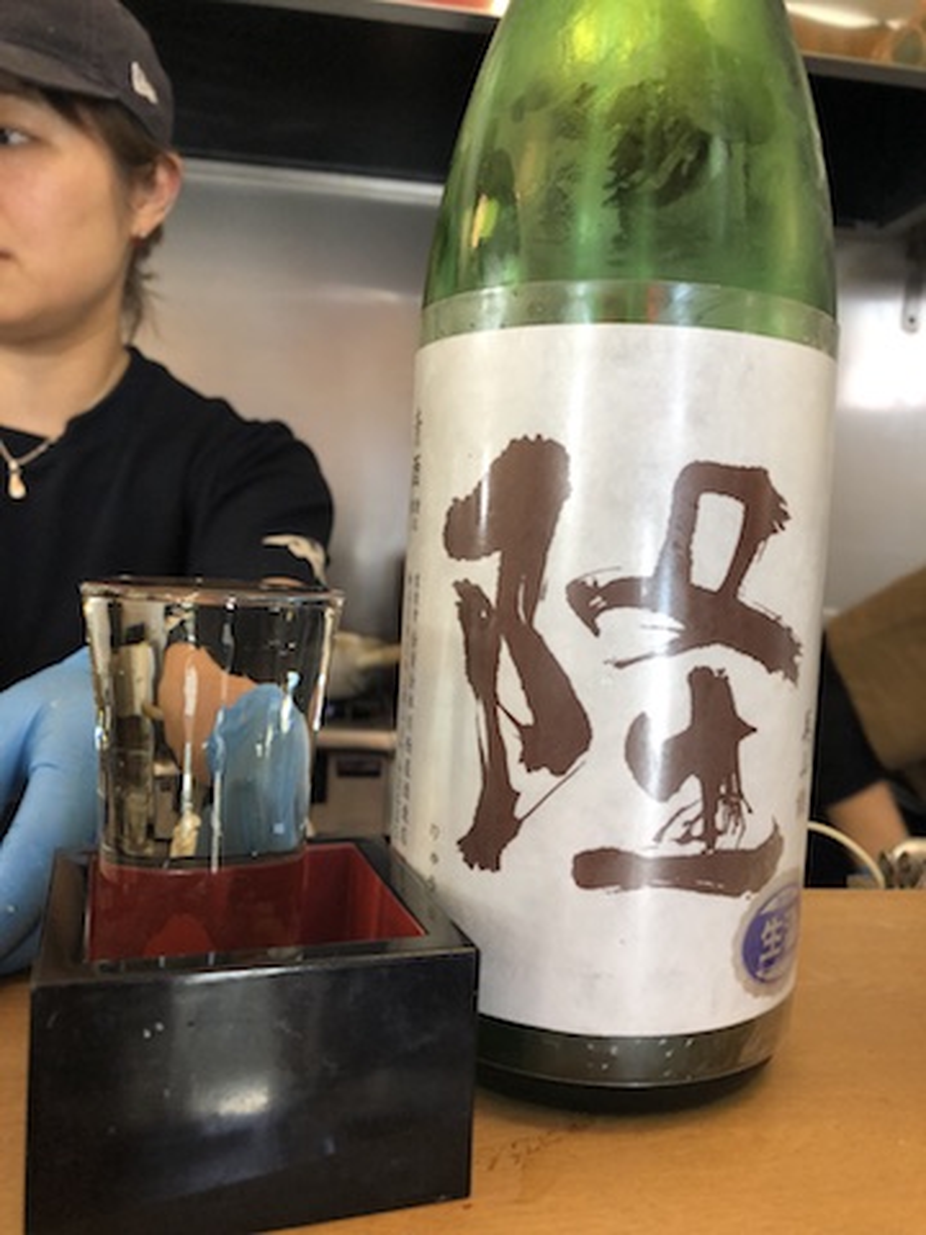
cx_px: 463
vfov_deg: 63.4
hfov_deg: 49.7
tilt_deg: -2.8
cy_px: 618
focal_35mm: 28
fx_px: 999
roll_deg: -3.9
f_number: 1.8
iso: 125
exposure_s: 1/60
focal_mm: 3.99
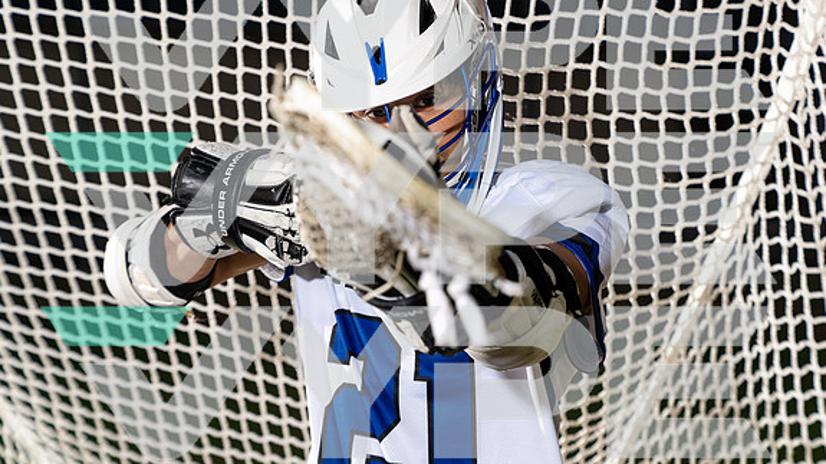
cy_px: 209
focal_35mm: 74
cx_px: 411
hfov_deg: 28.6
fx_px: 1620
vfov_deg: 16.3
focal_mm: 70
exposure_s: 1/250
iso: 200
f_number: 4.5
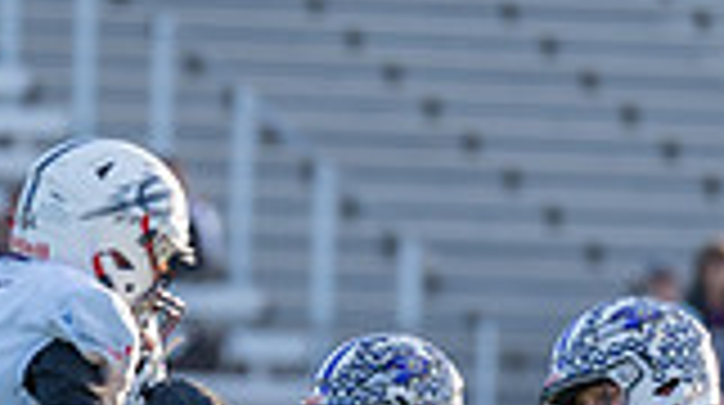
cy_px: 668
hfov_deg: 2.9
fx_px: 14511
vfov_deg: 1.6
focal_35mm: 757
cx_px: 189
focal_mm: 200
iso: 250
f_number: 2.8
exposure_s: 1/1250
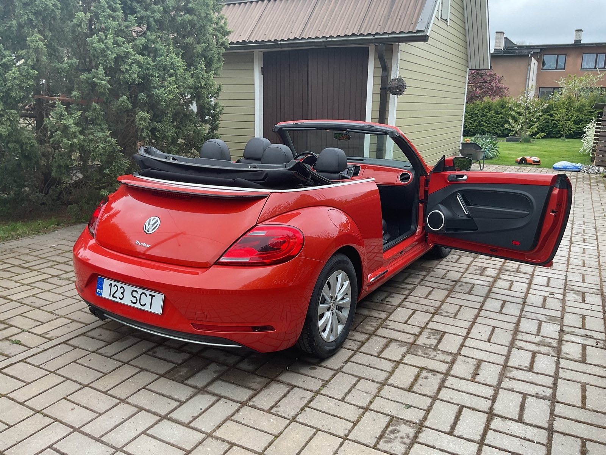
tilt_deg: -13.4
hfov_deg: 61.7
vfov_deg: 48.2
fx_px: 508
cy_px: 228
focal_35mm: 29
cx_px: 303
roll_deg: -2.0
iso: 16
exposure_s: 1/234
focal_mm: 3
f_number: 1.8
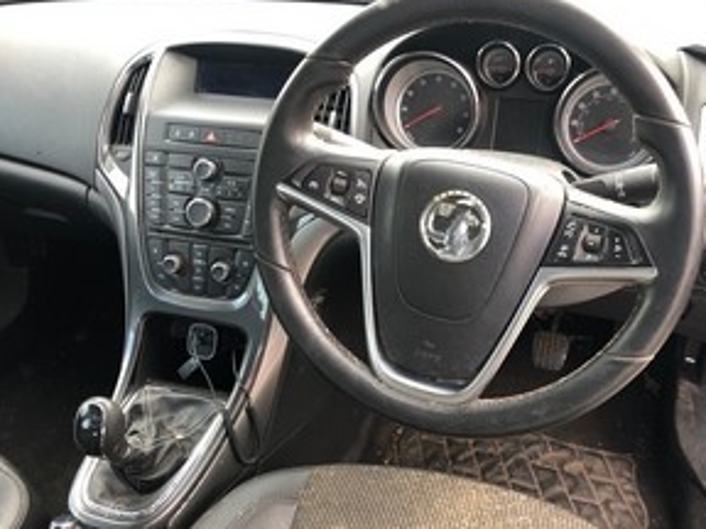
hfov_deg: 53.9
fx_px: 693
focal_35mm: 34
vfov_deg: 41.7
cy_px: 291
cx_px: 387
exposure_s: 1/40
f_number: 1.8
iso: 25
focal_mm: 4
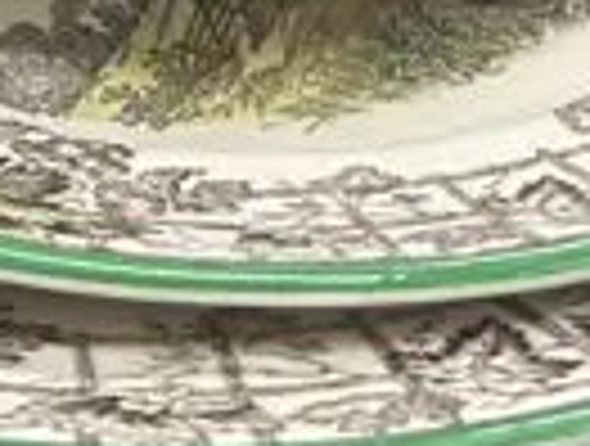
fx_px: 3196
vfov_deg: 7.3
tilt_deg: -20.3
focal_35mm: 187
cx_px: -23
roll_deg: -2.4
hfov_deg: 10.4
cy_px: -725
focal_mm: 6.86
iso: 160
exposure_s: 1/100
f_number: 1.78
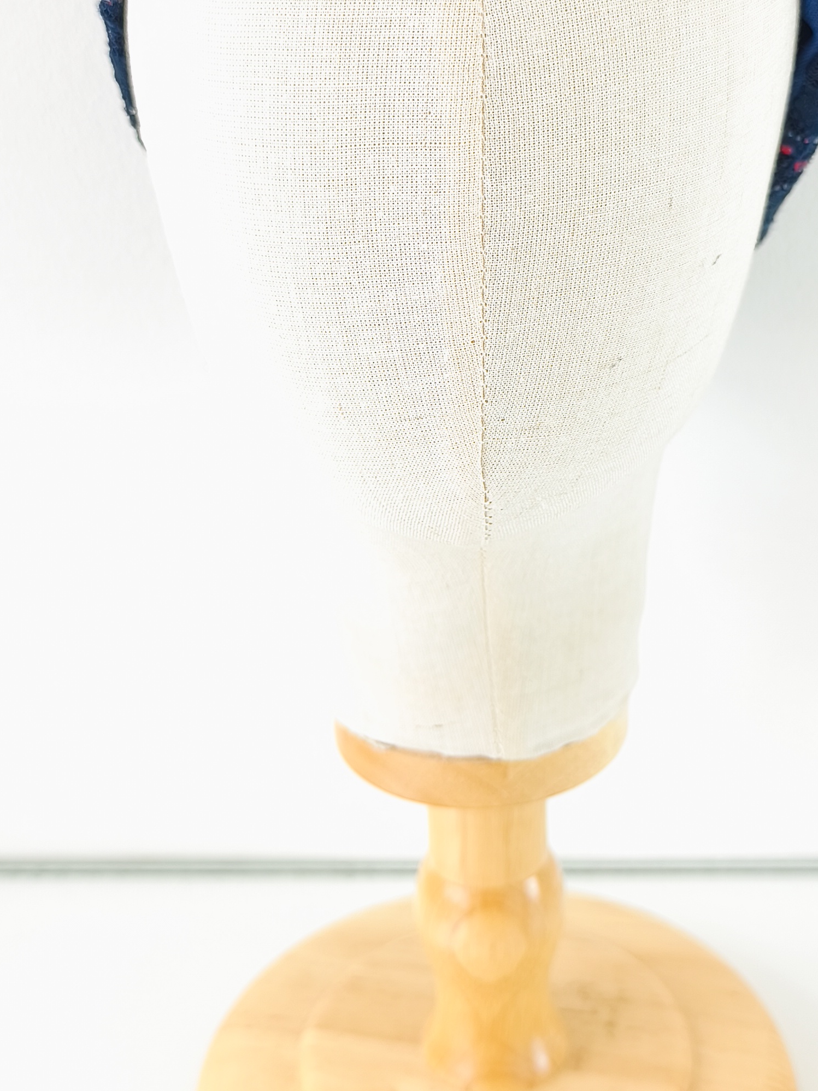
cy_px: 405
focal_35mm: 47
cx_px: 487
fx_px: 1481
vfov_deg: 40.1
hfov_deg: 30.8
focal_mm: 6.14
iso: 100
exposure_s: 1/60
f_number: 1.65
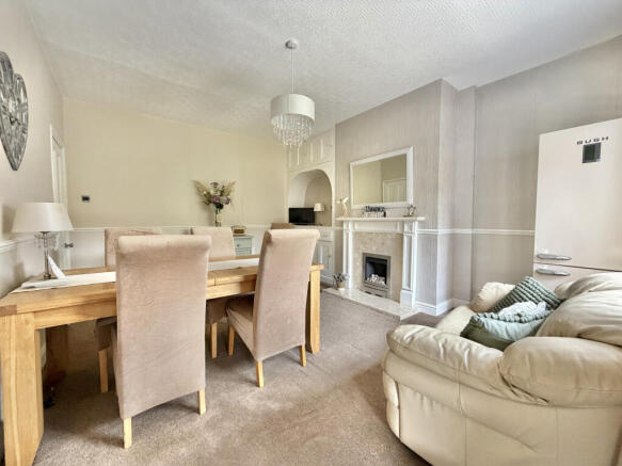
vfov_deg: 85.7
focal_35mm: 14
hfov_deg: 102.1
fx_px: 252
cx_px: 311
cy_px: 233
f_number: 2.2
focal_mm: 2.22
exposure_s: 1/121
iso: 320
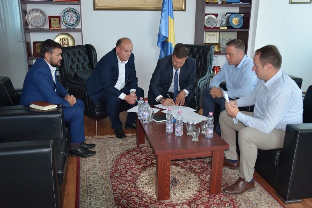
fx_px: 299
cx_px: 156
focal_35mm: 34
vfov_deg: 38.3
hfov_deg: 55.1
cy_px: 104
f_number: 5
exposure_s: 1/100
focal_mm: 23
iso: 800
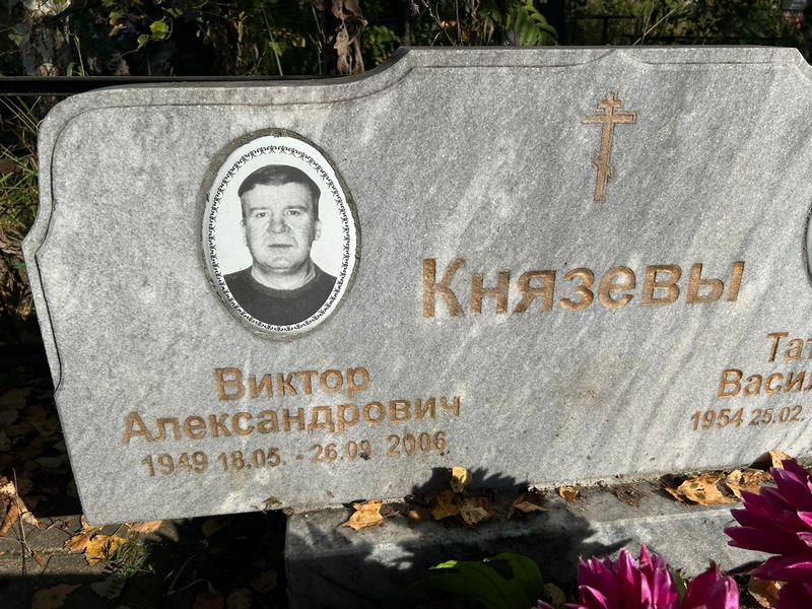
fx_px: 610
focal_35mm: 26
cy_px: 304
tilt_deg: -25.0
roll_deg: +0.2
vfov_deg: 53.1
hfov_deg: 67.3
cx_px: 406
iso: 50
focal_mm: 5.7
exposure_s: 1/10309
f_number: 1.5
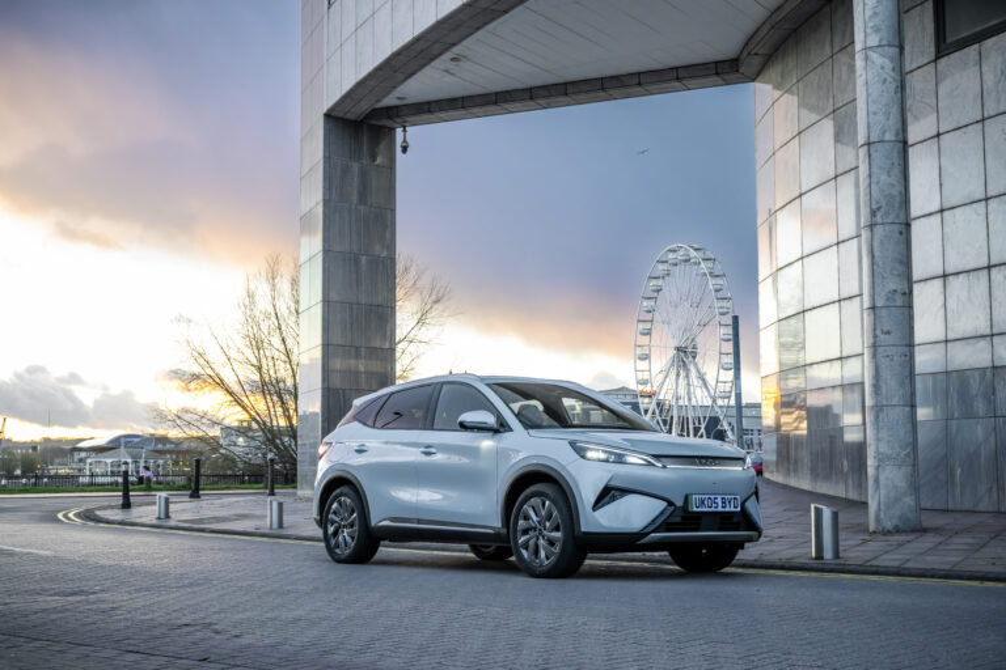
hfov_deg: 41.9
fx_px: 1313
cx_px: 503
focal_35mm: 47
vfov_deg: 28.6
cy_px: 335
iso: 500
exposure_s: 1/60
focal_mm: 47
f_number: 5.6
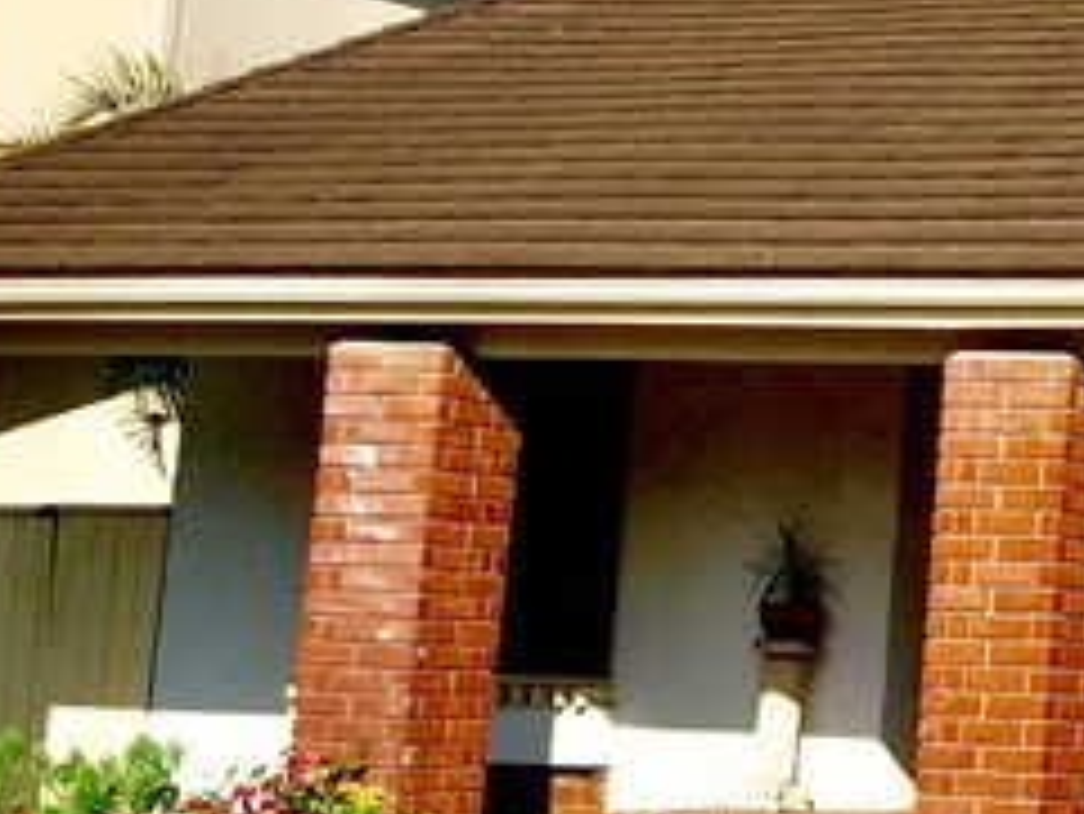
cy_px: 180
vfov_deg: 12.0
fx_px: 3854
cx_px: 1894
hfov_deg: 14.3
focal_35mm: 123
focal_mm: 4.15
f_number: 2.2
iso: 32
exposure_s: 1/3968
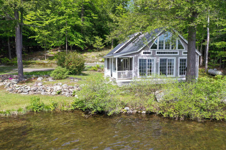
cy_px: 75
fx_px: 176
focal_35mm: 28
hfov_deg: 65.5
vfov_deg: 46.4
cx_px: 113
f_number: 5
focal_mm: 10.26
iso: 100
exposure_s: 1/200
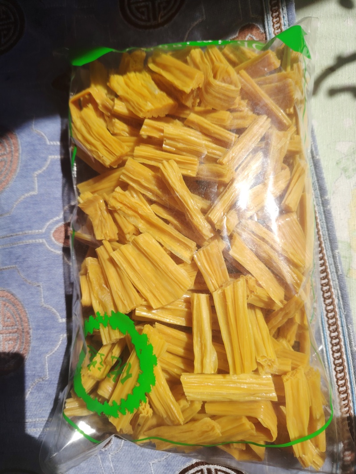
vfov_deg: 71.6
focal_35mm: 24
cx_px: 178
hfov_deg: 56.8
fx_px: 329
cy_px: 237
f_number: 1.75
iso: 100
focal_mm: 5.25
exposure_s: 1/679
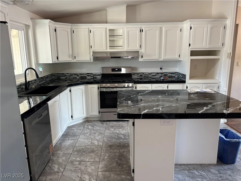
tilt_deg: -11.9
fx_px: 181
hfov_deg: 67.3
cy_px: 90
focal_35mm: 26
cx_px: 120
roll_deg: +0.3
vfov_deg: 53.1
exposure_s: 1/76
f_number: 1.6
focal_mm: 5.96
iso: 125
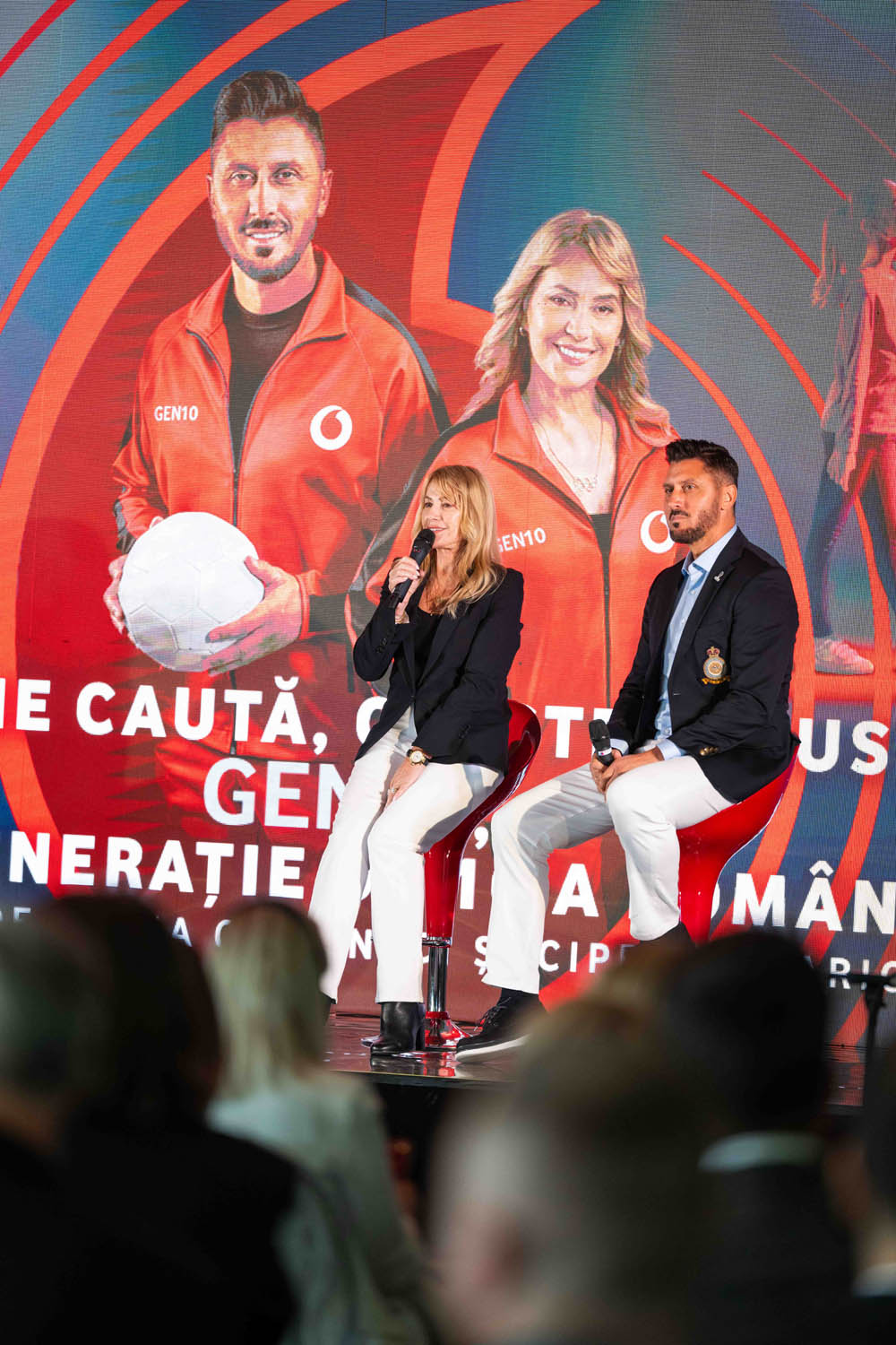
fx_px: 7466
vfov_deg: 10.3
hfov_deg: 6.9
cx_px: 448
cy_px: 672
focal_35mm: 200
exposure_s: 1/200
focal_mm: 200
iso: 800
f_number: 2.8
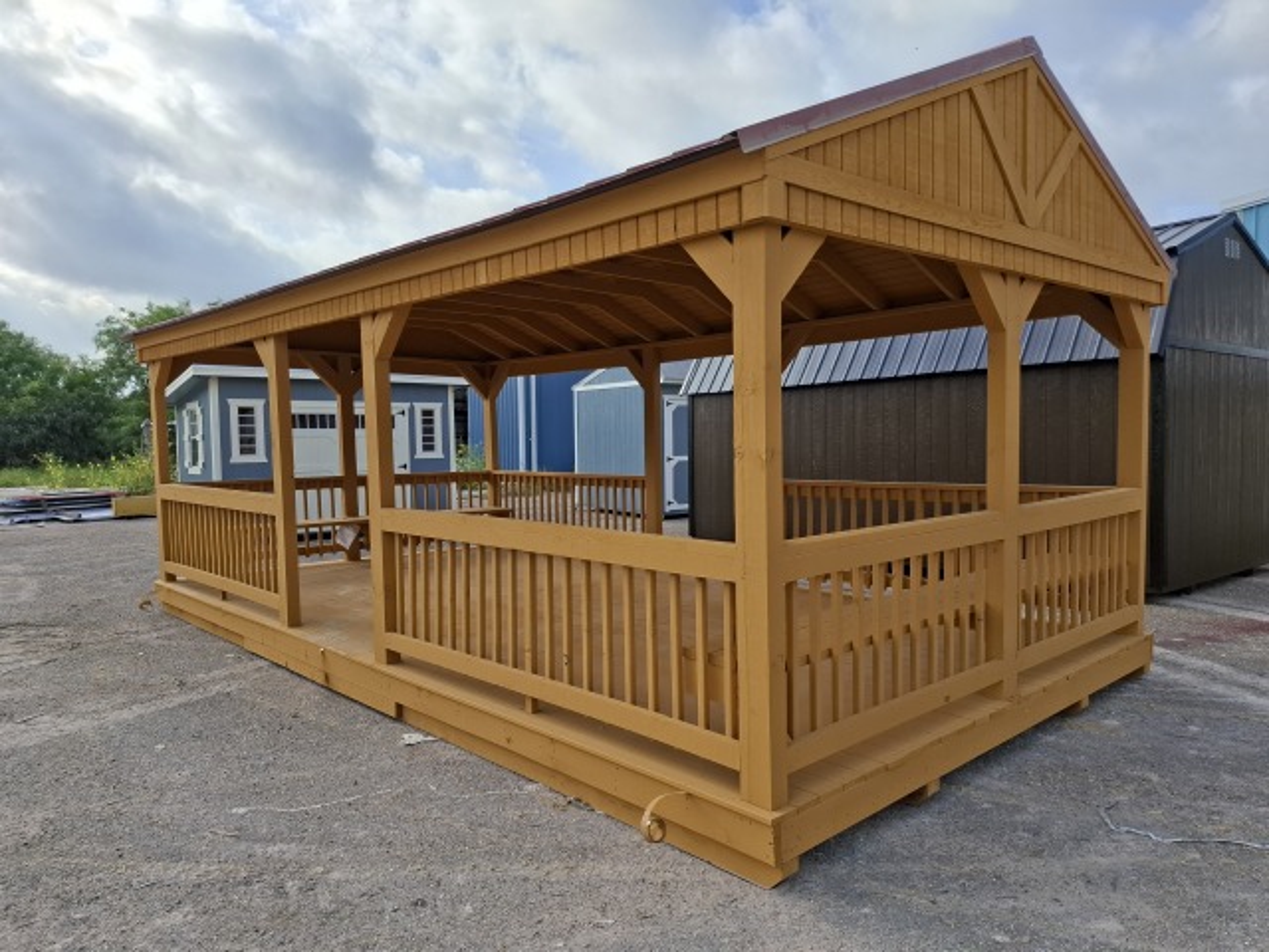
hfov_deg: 73.9
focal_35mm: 23
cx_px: 634
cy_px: 476
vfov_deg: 58.9
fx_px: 843
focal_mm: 5.54
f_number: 1.8
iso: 50
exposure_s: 1/2079
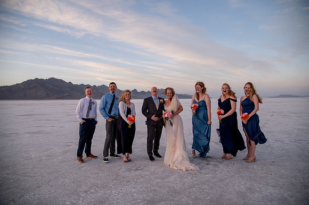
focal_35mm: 24
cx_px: 154
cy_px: 102
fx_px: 206
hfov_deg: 73.8
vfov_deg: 53.1
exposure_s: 1/200
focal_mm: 24
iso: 200
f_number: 4
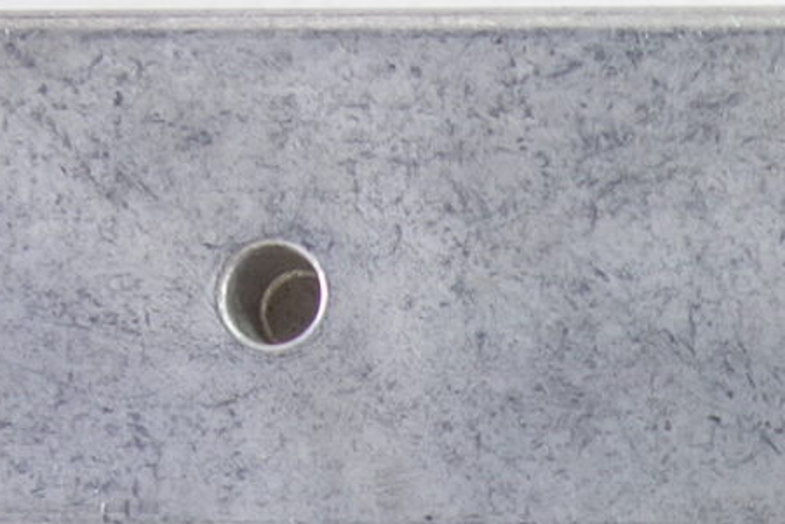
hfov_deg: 12.2
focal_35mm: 159
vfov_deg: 8.1
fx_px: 3468
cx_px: 1231
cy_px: 1120
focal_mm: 10.4
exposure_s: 1/40
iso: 125
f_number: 2.2
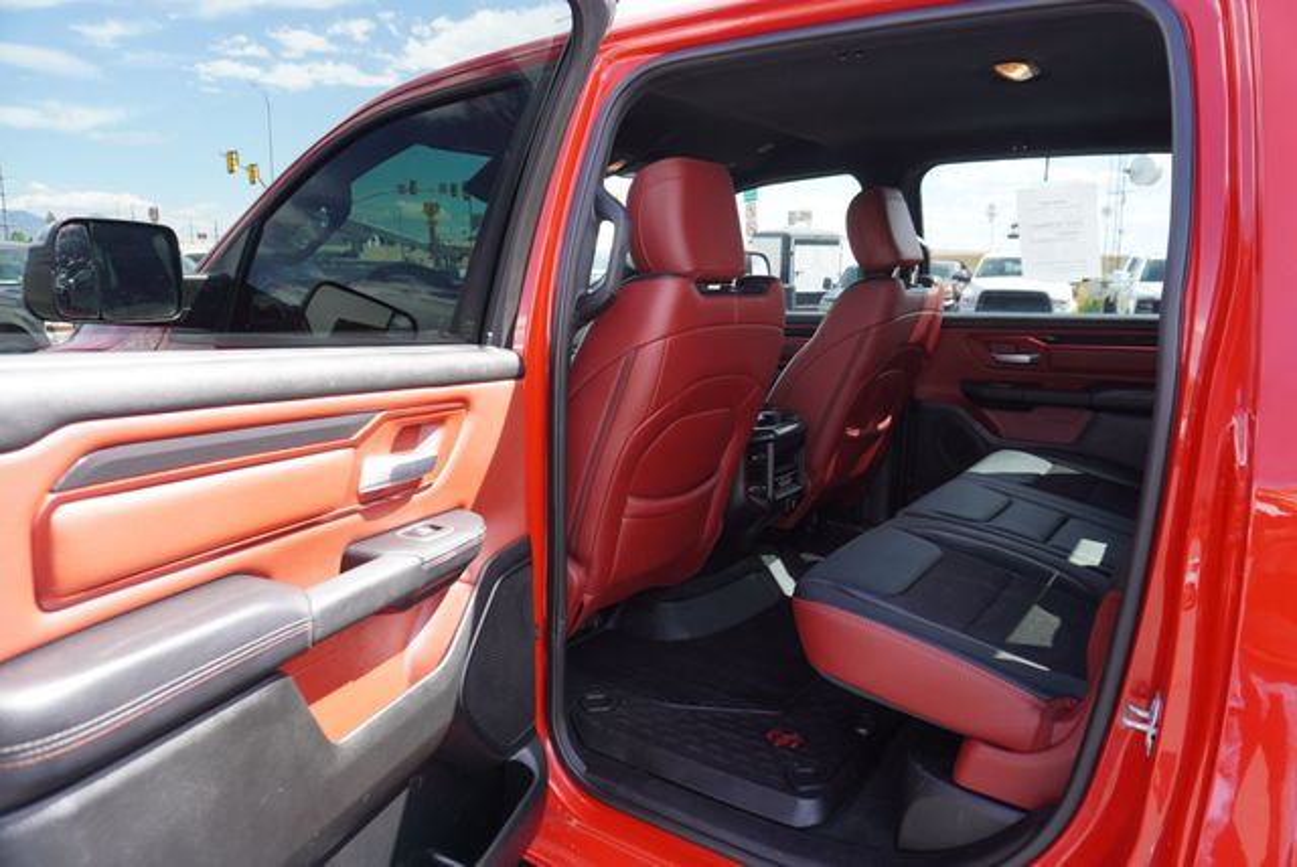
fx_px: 865
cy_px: 434
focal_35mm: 24
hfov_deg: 73.7
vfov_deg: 53.2
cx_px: 648
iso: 100
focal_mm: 16
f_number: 4.5
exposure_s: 1/80
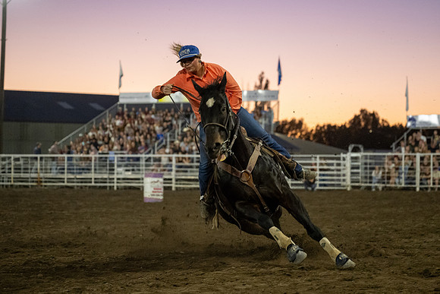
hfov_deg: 21.8
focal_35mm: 93
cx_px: 240
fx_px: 1142
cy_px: 152
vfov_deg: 14.7
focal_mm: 70
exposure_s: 1/400
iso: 5000
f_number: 2.8
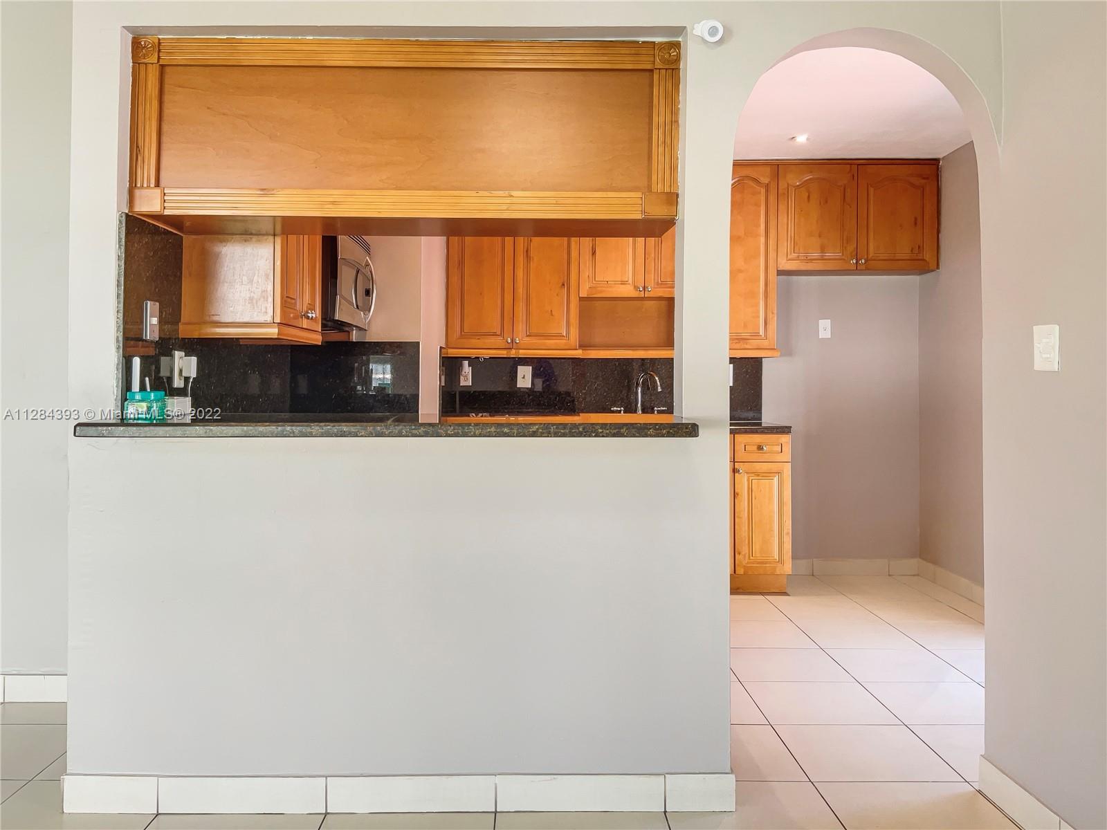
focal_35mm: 29
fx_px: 927
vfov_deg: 48.2
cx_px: 554
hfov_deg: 61.7
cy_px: 415
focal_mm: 3
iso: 16
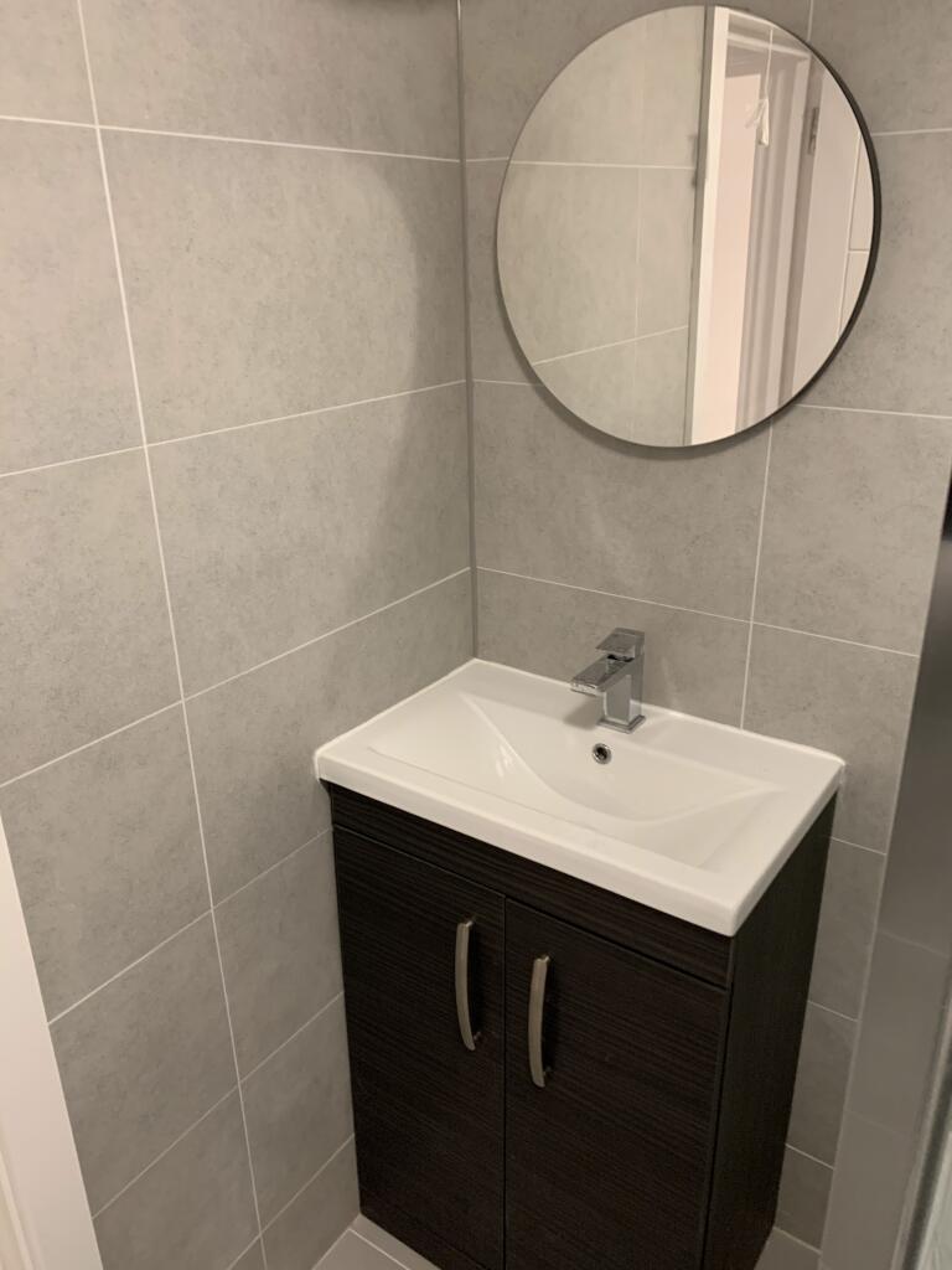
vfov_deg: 67.3
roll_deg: +1.1
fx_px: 953
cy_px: 635
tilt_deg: -22.1
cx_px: 476
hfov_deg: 53.1
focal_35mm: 26
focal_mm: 4.25
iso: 320
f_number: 1.8
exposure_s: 1/50
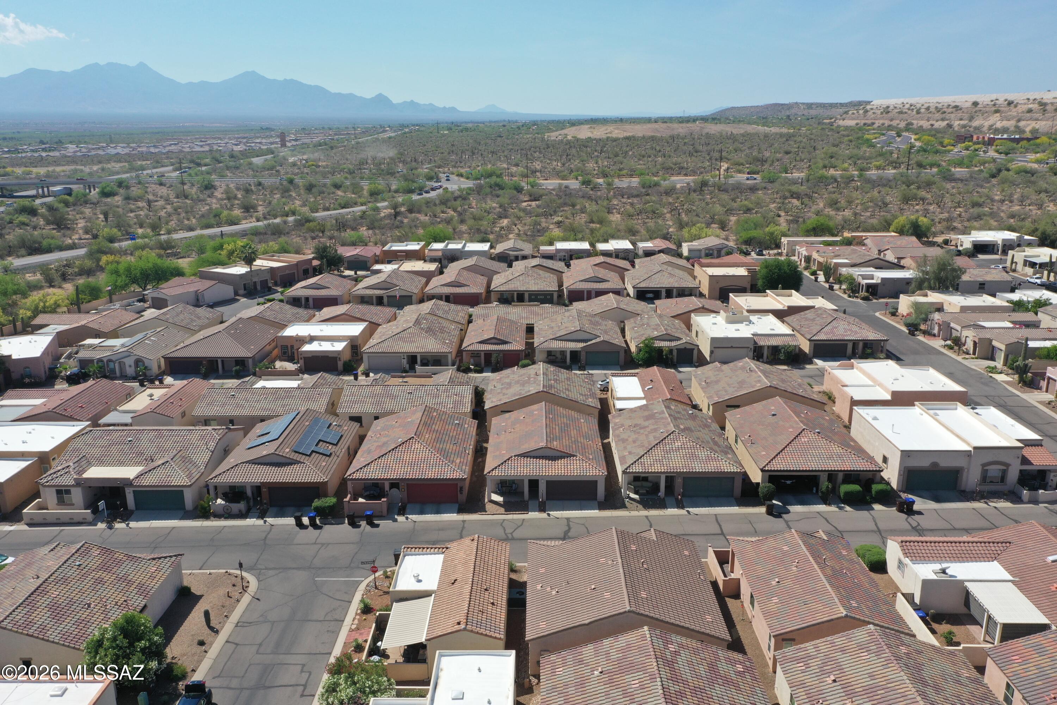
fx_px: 822
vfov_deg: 46.4
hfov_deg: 65.5
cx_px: 528
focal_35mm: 28
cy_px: 352
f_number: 6.3
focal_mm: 10.26
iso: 100
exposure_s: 1/500
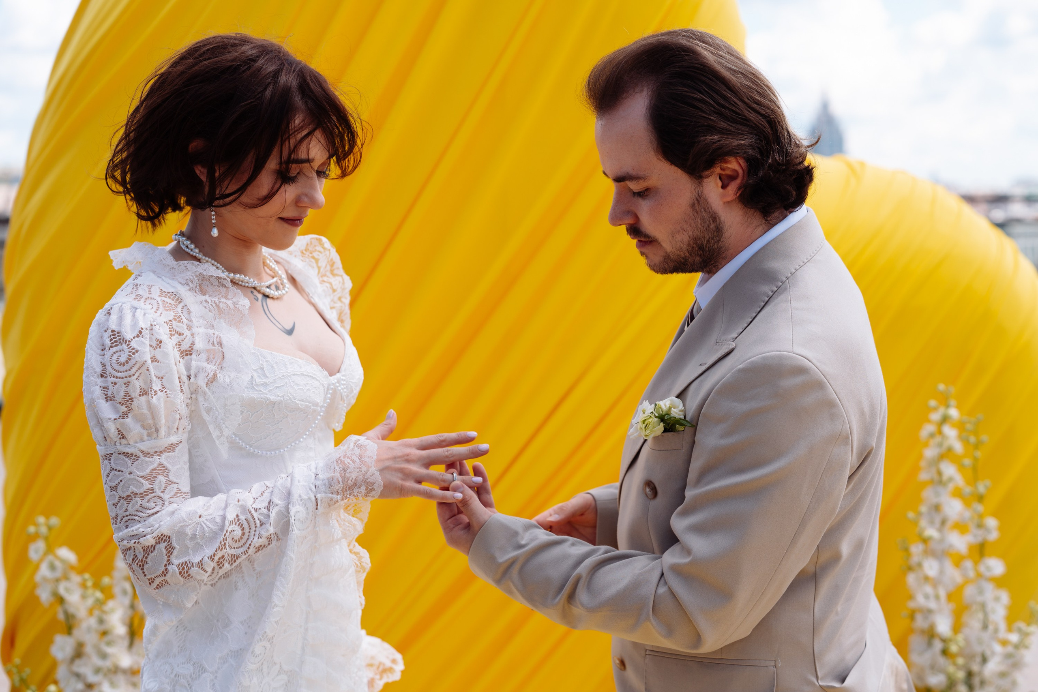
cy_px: 346
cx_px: 561
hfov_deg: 36.8
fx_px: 1557
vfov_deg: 25.1
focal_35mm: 54
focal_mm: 50
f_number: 3.2
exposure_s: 1/1250
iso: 125
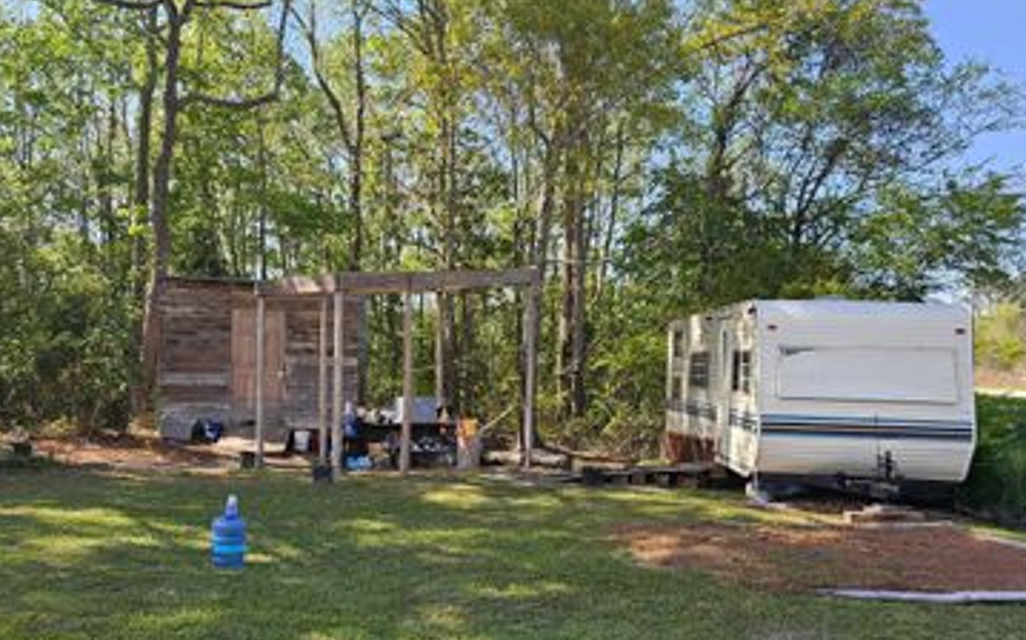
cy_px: 373
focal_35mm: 34
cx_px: 386
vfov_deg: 37.1
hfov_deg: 56.1
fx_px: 950
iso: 10
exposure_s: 1/253
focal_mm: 6.3
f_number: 1.7
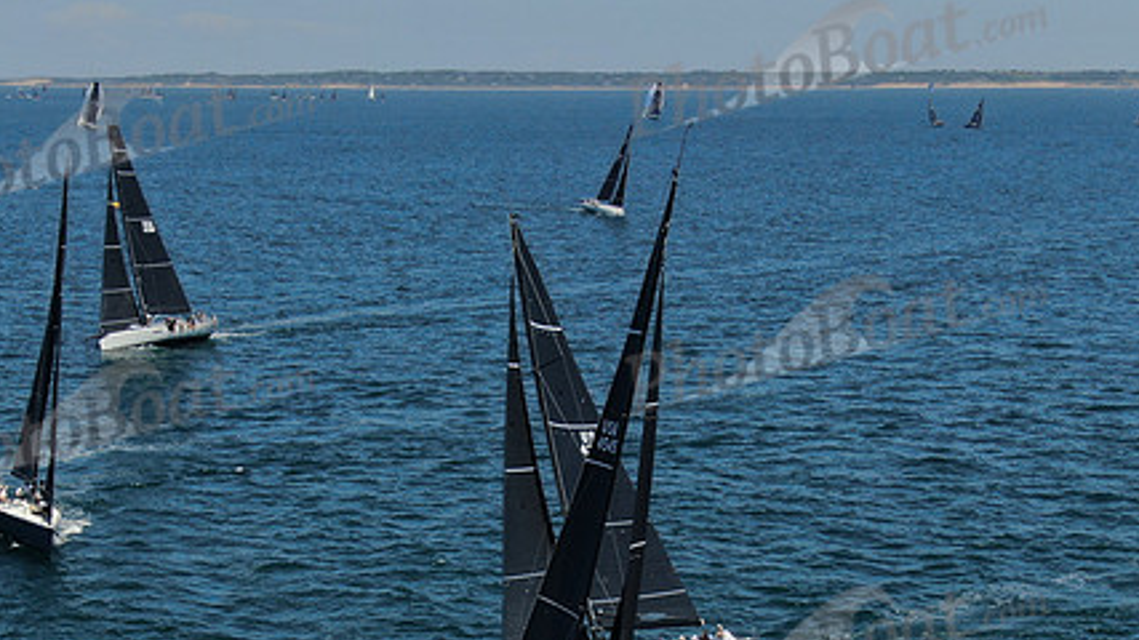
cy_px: 535
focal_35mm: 71
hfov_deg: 29.7
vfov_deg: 16.8
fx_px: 2144
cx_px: 472
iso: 100
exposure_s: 1/1250
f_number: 3.8
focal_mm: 8.6
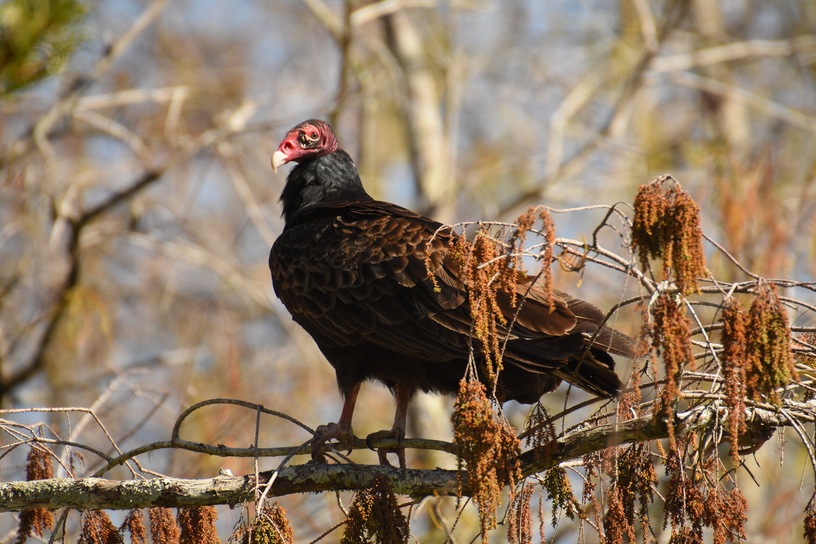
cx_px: 408
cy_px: 272
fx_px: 17000
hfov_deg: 2.7
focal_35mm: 750
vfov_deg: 1.8
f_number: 6.3
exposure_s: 1/2500
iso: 1000
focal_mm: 500
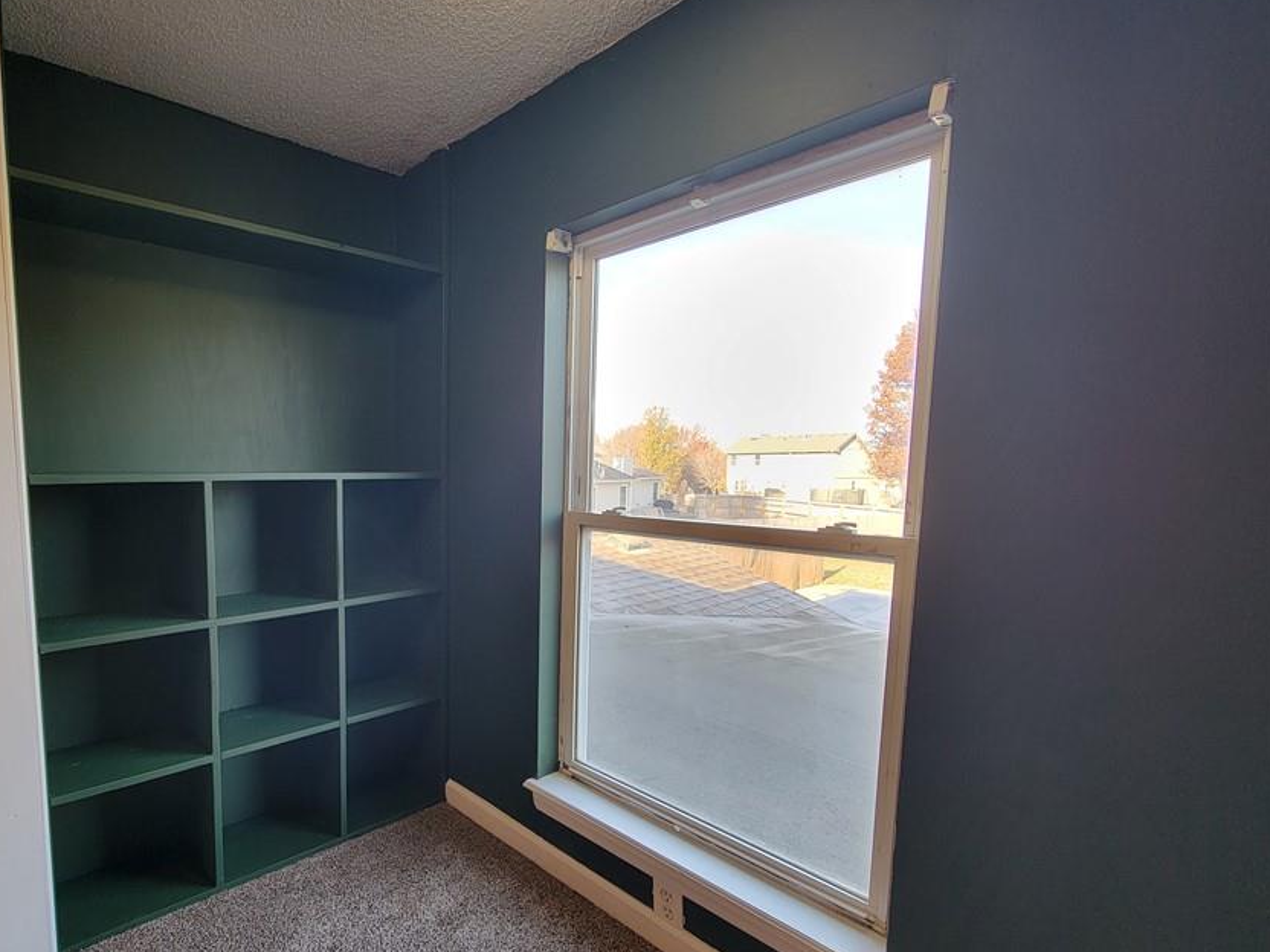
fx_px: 587
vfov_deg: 78.0
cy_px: 516
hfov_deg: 93.0
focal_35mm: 16
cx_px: 496
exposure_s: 1/60
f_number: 2.2
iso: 100
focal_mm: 2.2
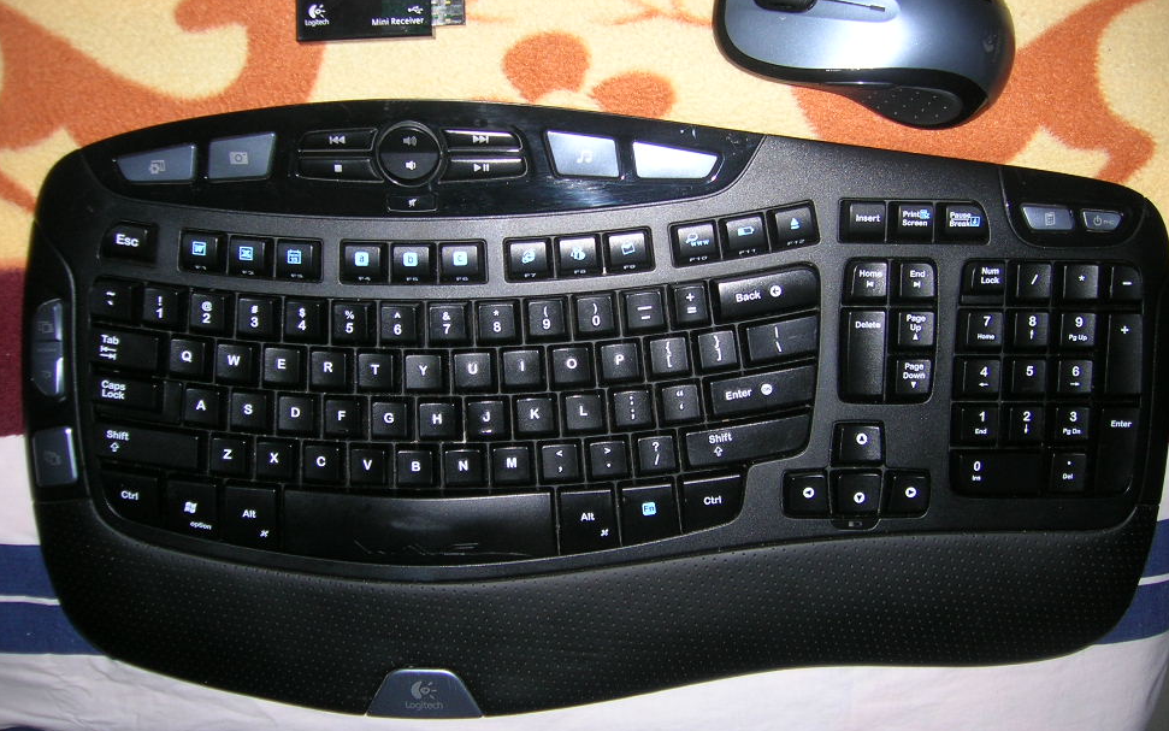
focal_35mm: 38
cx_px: 594
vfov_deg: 33.6
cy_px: 343
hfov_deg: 51.5
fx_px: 1211
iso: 50
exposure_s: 1/60.1
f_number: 2.9
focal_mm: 5.7
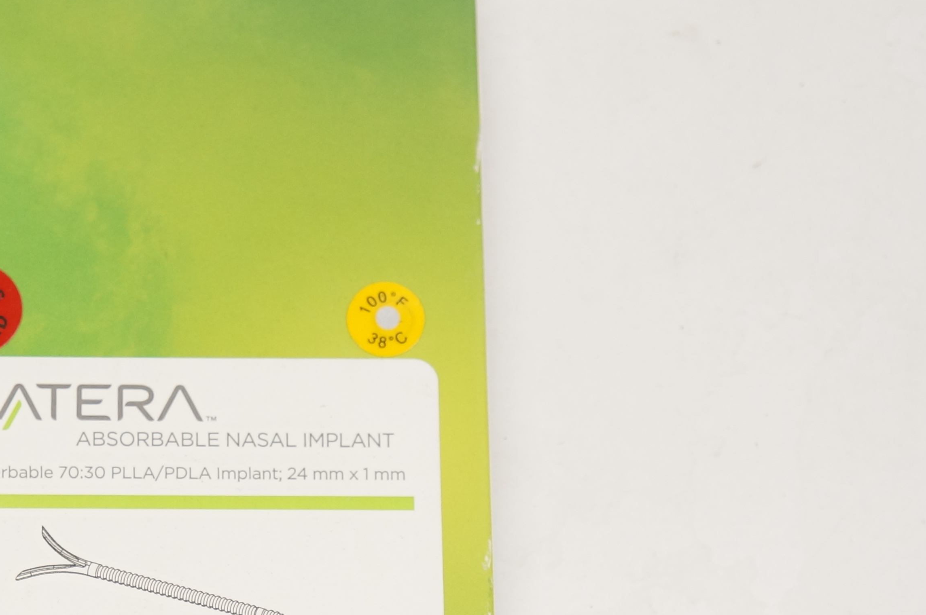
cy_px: 599
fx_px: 2647
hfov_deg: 19.7
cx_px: 202
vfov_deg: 13.1
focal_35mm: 103
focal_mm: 32
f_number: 5.6
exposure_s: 1/200
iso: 800
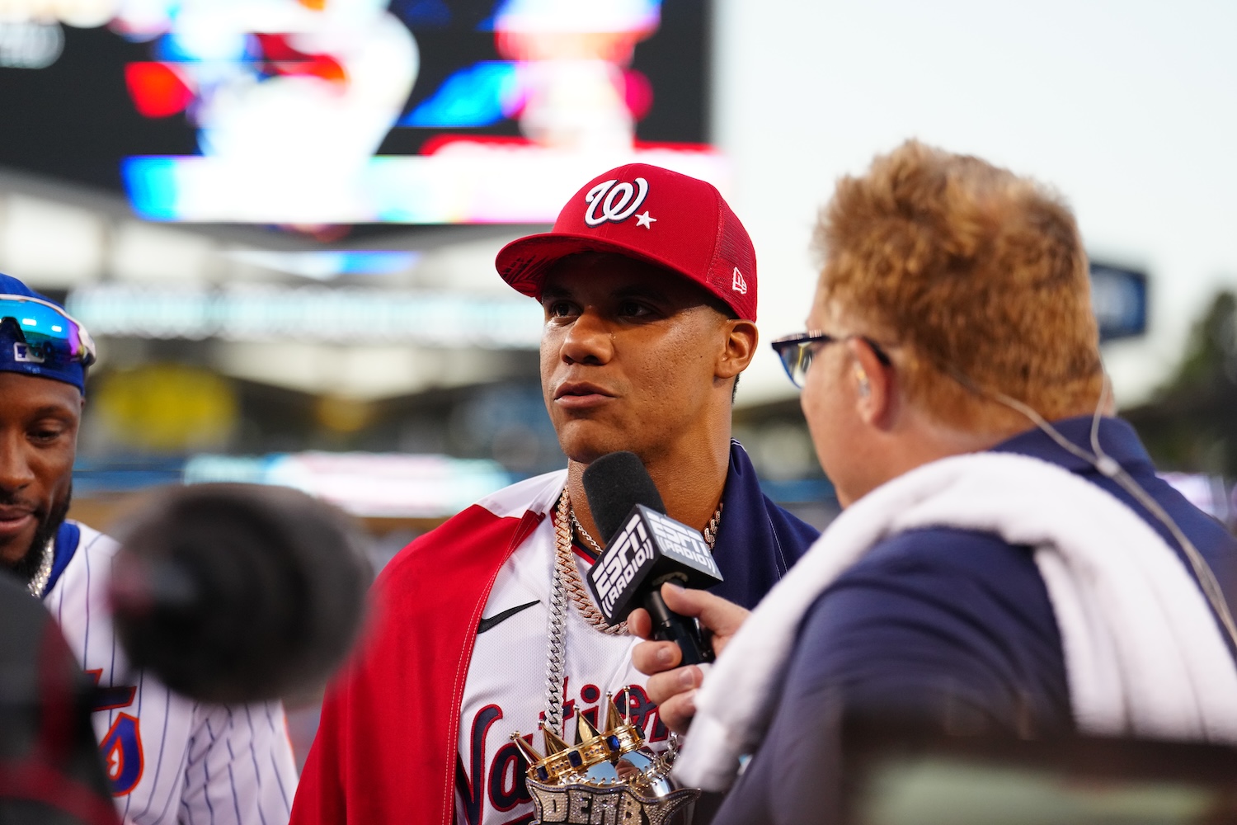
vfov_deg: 11.6
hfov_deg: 17.3
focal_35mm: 118
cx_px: 618
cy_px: 412
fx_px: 4054
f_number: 2.8
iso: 3200
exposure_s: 1/4000
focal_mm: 118
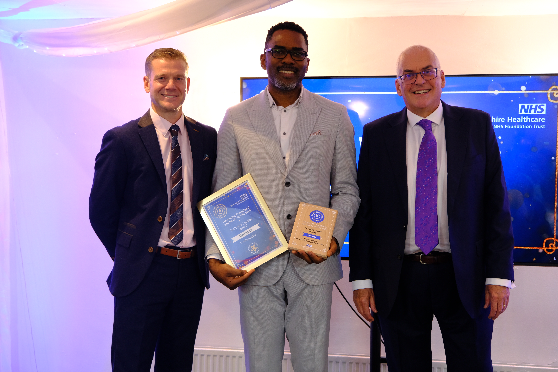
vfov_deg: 30.5
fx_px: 682
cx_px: 279
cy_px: 186
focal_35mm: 44
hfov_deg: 44.5
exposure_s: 1/42
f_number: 4
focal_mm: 29.2
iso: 1000
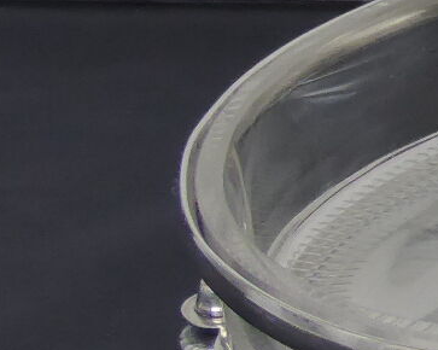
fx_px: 2786
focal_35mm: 215
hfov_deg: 8.0
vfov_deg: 7.2
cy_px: 56
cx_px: 1208
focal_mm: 6.9
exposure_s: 1/60
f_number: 3.9
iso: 320
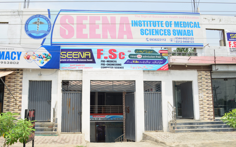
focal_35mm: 32
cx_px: 113
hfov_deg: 59.6
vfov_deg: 39.4
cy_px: 73
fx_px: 206
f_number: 9
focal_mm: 20
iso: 100
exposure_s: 1/200
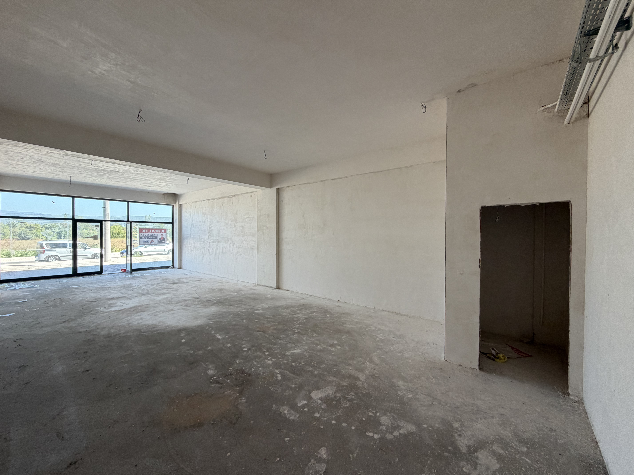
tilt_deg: +0.5
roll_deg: +0.0
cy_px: 238
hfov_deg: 102.1
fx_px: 256
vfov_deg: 85.7
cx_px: 317
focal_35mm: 14
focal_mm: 2.22
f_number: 2.2
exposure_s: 1/121
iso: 100
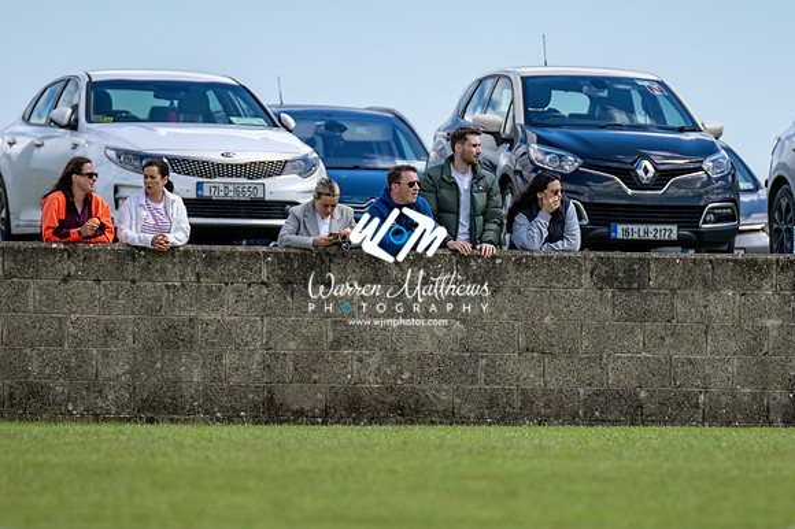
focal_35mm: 628
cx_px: 473
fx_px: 13861
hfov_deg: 3.3
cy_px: 338
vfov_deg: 2.2
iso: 280
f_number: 2.8
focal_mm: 300
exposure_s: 1/3200
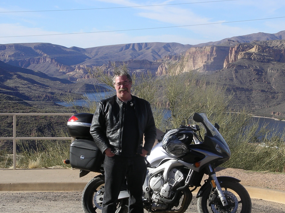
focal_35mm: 93
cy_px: 125
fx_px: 766
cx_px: 155
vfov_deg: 15.9
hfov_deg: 21.1
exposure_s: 1/423
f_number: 5.6
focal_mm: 14.9
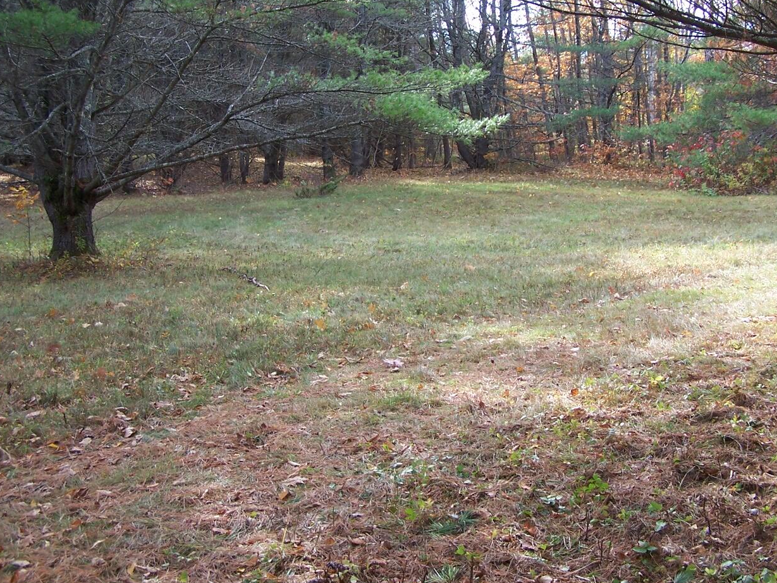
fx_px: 1078
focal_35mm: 48
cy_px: 230
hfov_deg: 39.6
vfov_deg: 30.2
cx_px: 424
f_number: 2.8
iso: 80
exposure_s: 1/125
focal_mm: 6.3
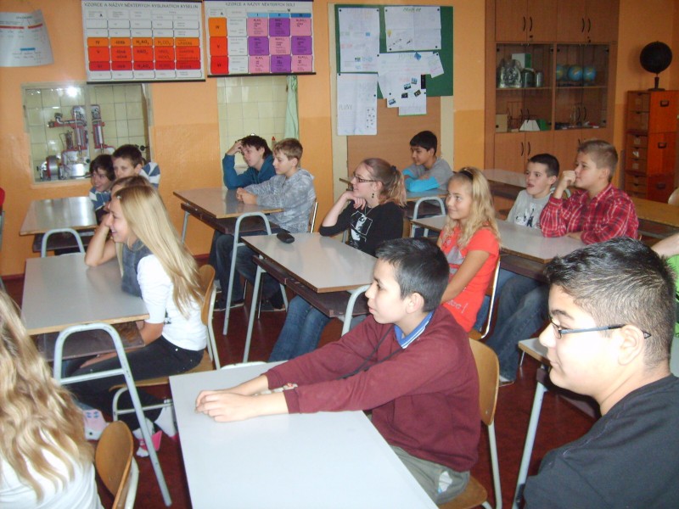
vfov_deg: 40.7
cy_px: 254
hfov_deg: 52.6
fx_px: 687
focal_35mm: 35
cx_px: 340
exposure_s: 1/45
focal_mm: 5.8
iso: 200
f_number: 2.8
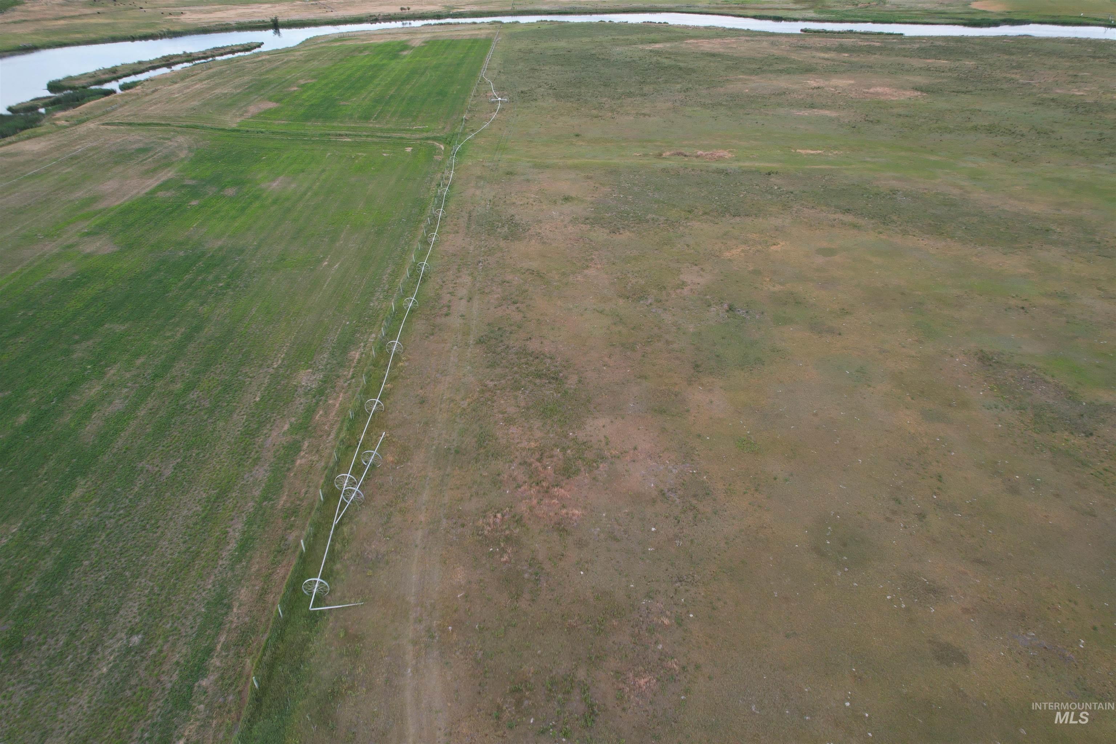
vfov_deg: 57.2
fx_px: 682
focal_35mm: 22
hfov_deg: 78.6
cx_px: 558
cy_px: 372
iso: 100
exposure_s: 1/400
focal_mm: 8.38
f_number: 2.8
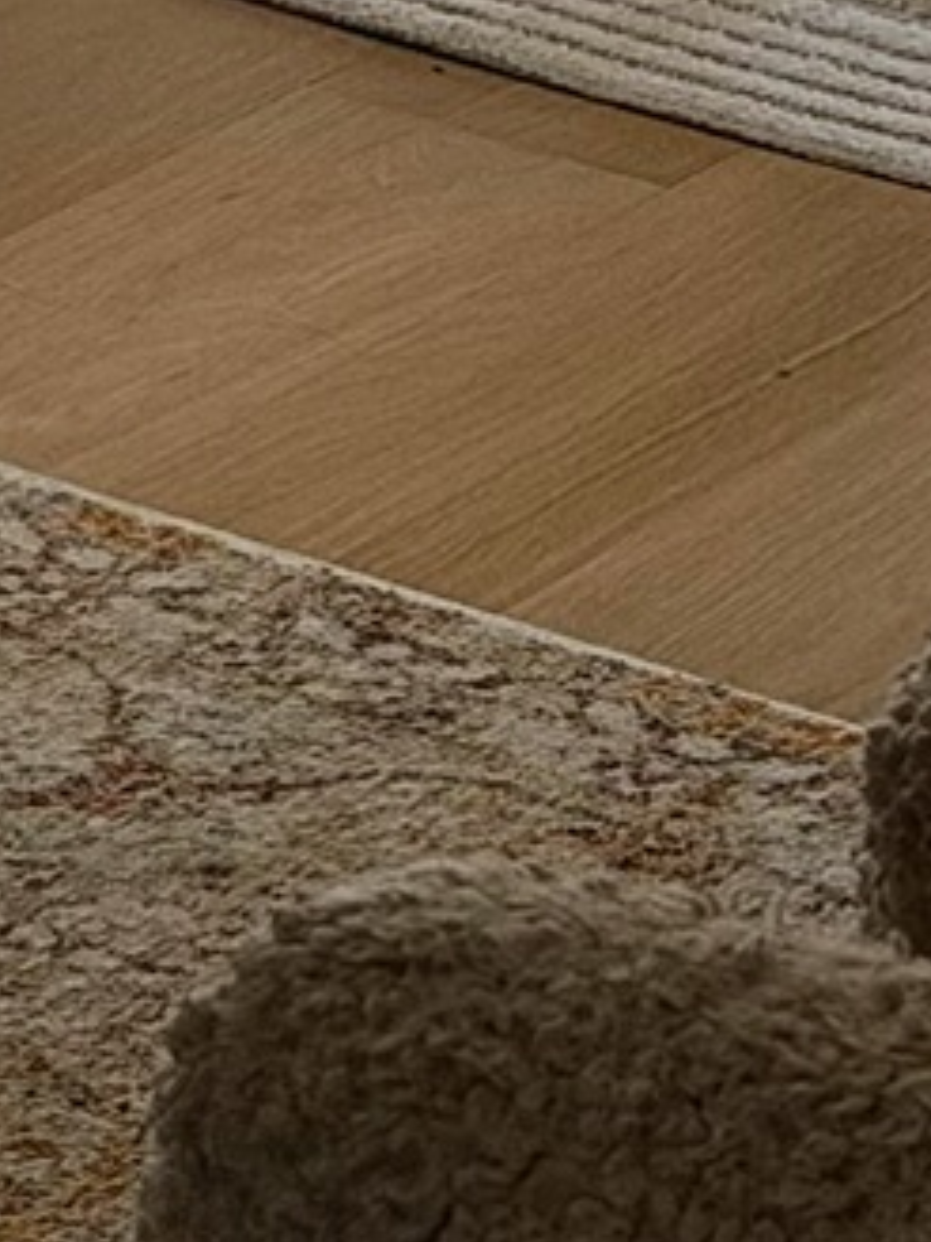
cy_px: -2249
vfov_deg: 6.2
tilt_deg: -7.7
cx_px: -1794
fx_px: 10758
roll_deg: +0.2
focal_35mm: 300
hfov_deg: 4.7
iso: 80
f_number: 1.78
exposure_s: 1/442
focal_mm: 6.76
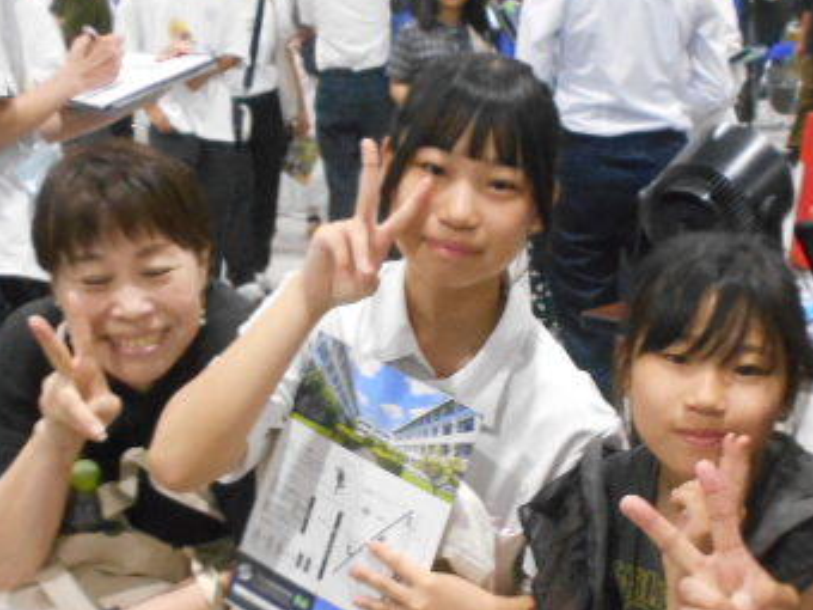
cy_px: 443
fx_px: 1503
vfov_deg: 22.8
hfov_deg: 30.1
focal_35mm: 64
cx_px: 514
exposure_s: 1/50
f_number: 3.6
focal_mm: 5.8
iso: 800
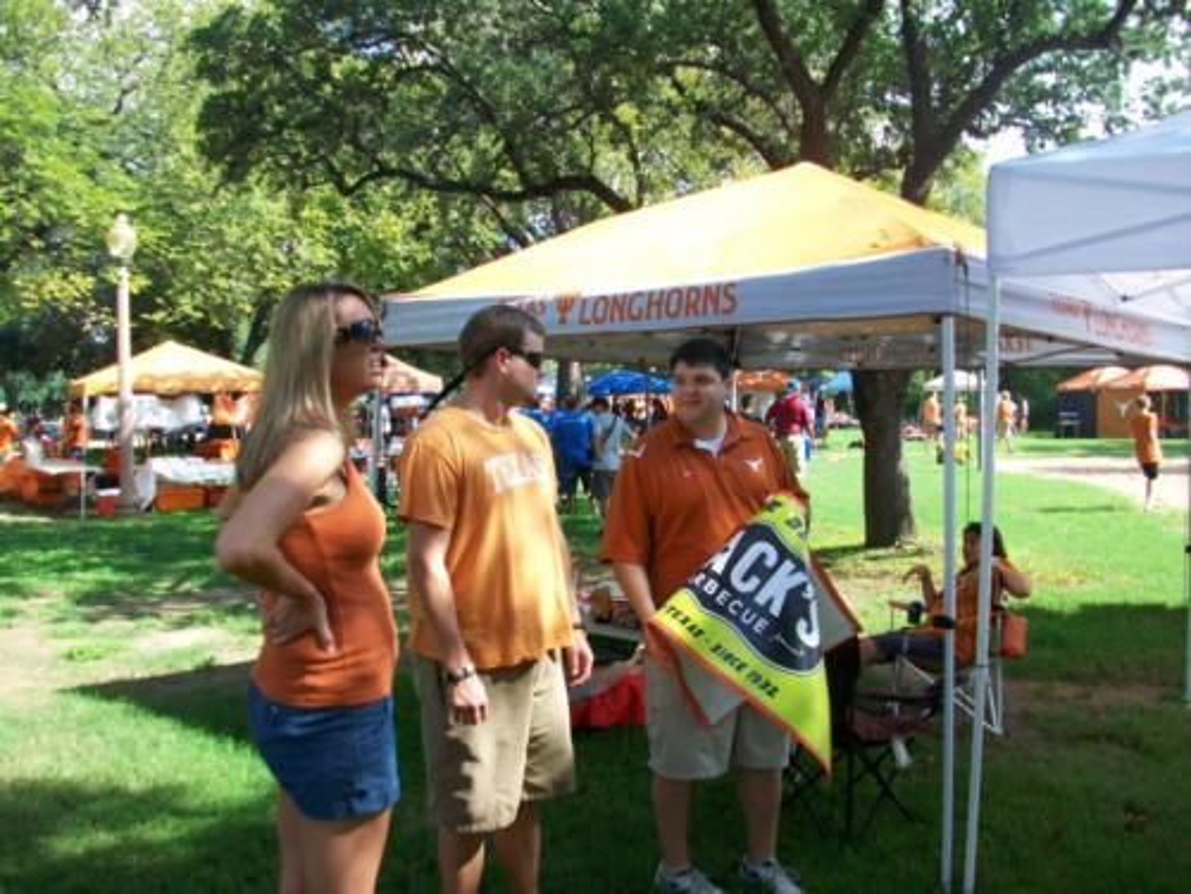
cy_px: 447
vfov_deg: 44.2
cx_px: 596
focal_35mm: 32
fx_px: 1101
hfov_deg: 56.8
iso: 64
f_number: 2.8
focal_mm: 5.7
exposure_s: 1/250
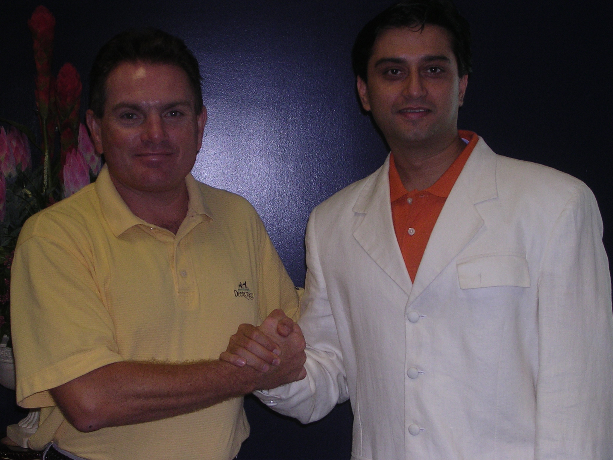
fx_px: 1346
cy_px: 230
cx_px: 306
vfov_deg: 19.4
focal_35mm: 76
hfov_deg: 25.7
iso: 155
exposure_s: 1/60.1
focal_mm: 11.6
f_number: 3.9
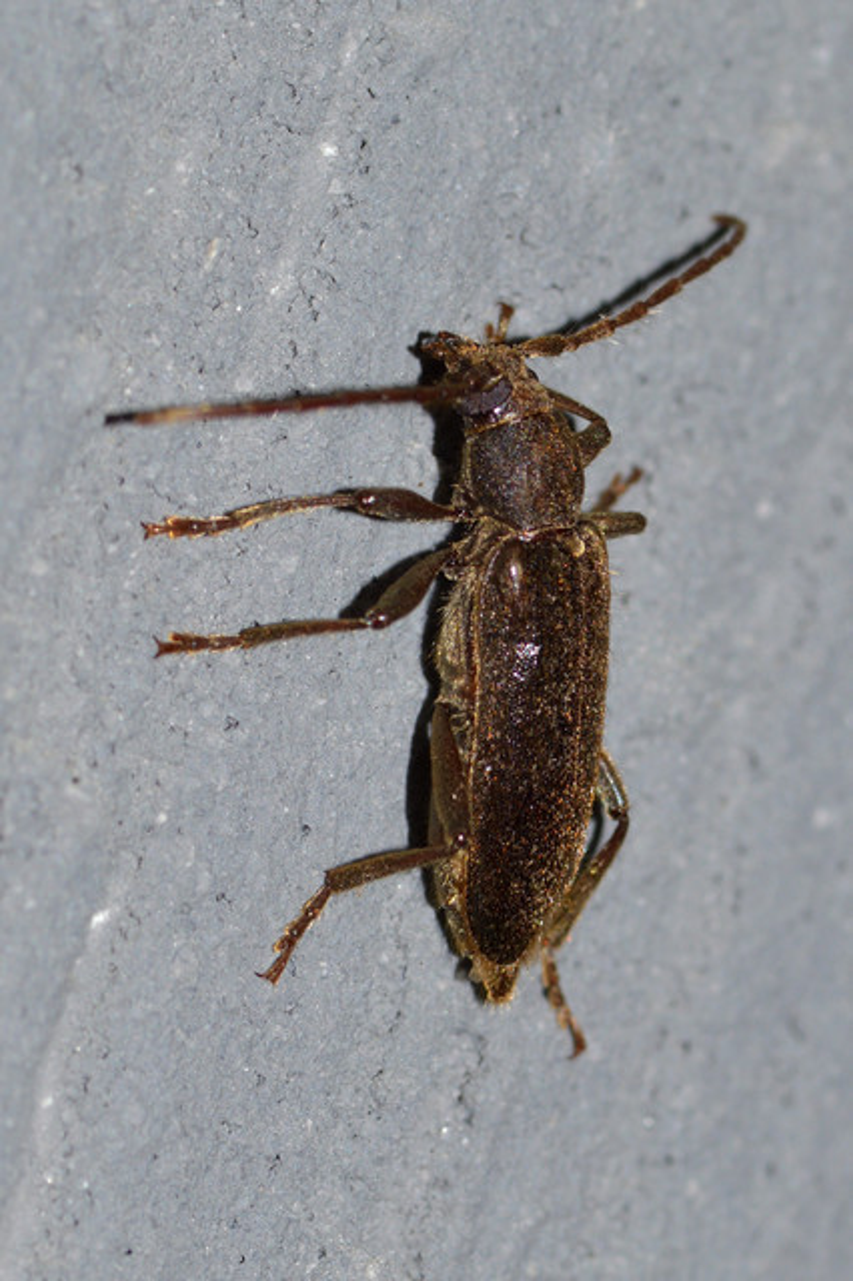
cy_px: 640
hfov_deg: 9.1
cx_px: 426
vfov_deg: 13.7
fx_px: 5337
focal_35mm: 150
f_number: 13
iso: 100
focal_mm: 100
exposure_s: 1/200
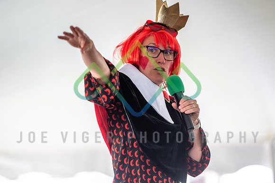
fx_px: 1527
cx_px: 138
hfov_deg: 10.3
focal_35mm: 200
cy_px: 92
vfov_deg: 6.9
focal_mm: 200
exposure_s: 1/400
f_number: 2.8
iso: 1250
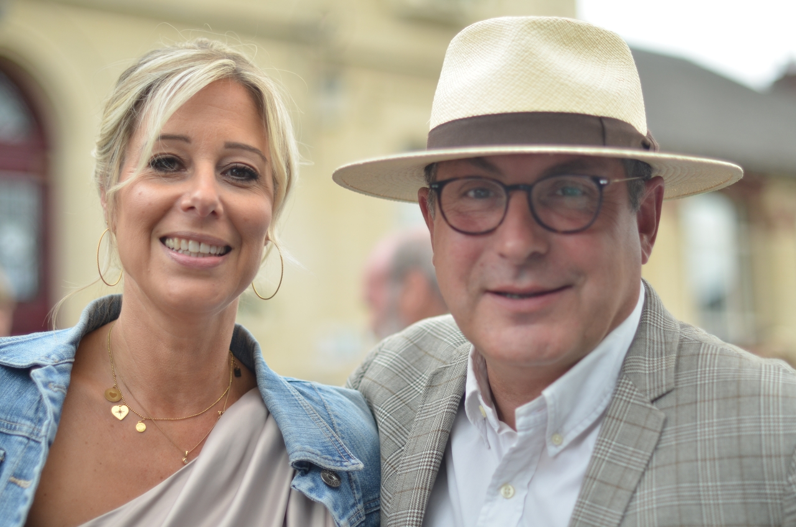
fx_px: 1655
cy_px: 264
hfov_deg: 27.0
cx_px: 398
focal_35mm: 75
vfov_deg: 18.1
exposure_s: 1/800
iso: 200
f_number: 1.6
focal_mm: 50
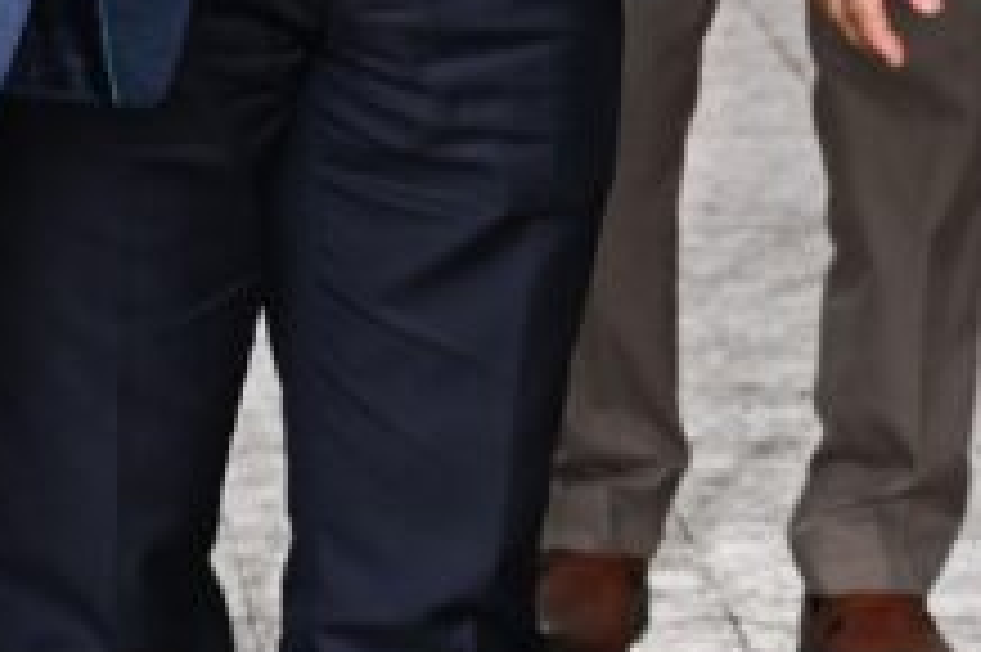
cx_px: -387
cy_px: -553
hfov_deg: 5.8
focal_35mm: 353
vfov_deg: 3.9
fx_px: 9612
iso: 720
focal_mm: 50
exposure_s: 1/60
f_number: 4.5
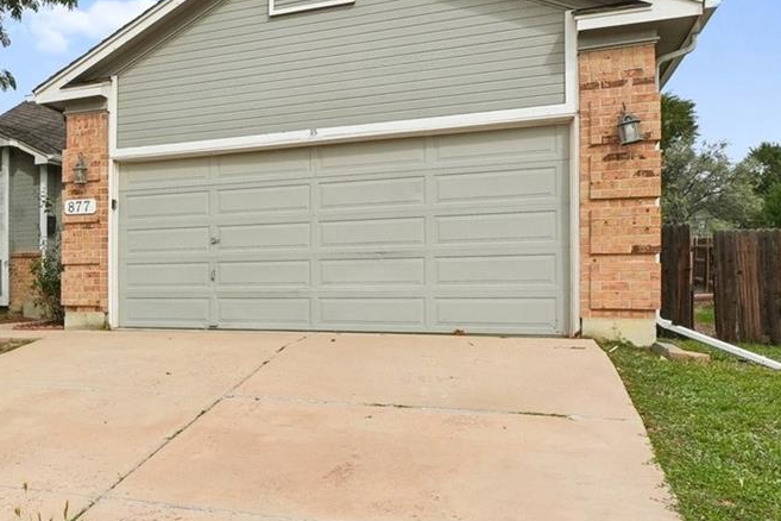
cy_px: 238
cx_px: 25
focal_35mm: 37
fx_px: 803
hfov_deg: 45.1
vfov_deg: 35.9
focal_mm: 10
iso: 320
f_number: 9
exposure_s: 1/800
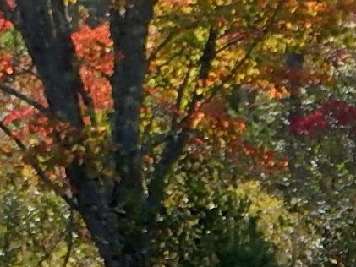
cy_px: -46
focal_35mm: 410
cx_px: -516
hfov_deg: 4.7
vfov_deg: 3.6
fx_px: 4218
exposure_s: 1/400
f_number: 4.2
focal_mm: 13.5
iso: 125
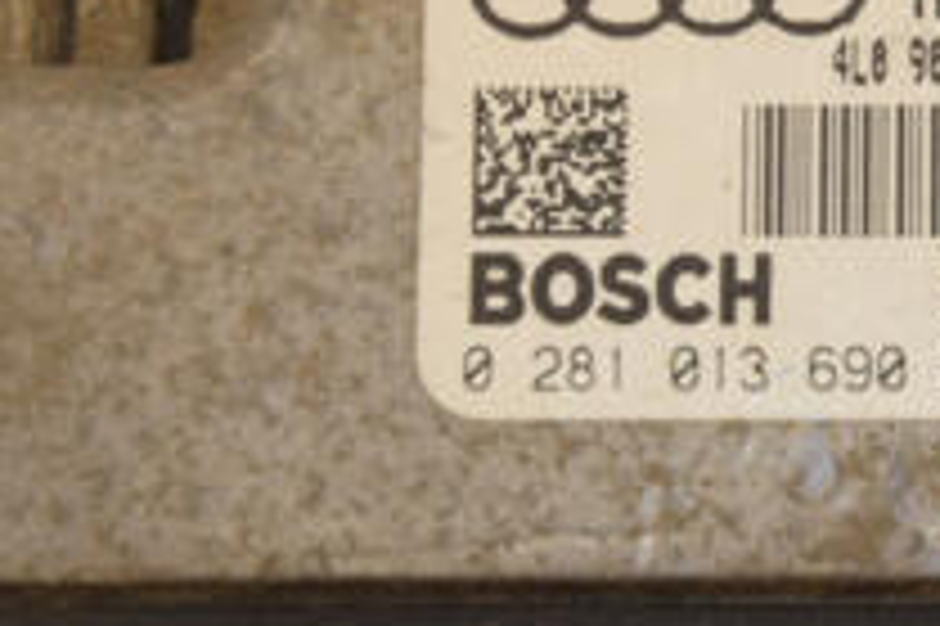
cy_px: -54
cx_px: 1057
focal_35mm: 284
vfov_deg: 4.8
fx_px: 7410
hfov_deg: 7.2
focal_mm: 66
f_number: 9
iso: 800
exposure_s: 1/200
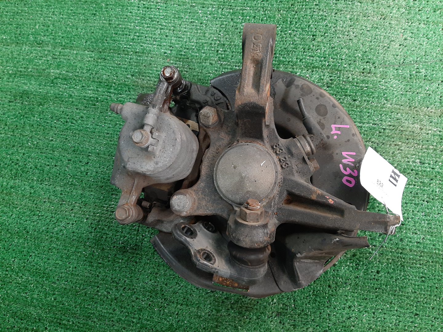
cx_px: 222
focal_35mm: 26
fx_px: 333
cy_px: 166
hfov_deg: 67.3
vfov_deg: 53.1
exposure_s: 1/33
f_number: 1.7
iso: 207
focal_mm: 3.93
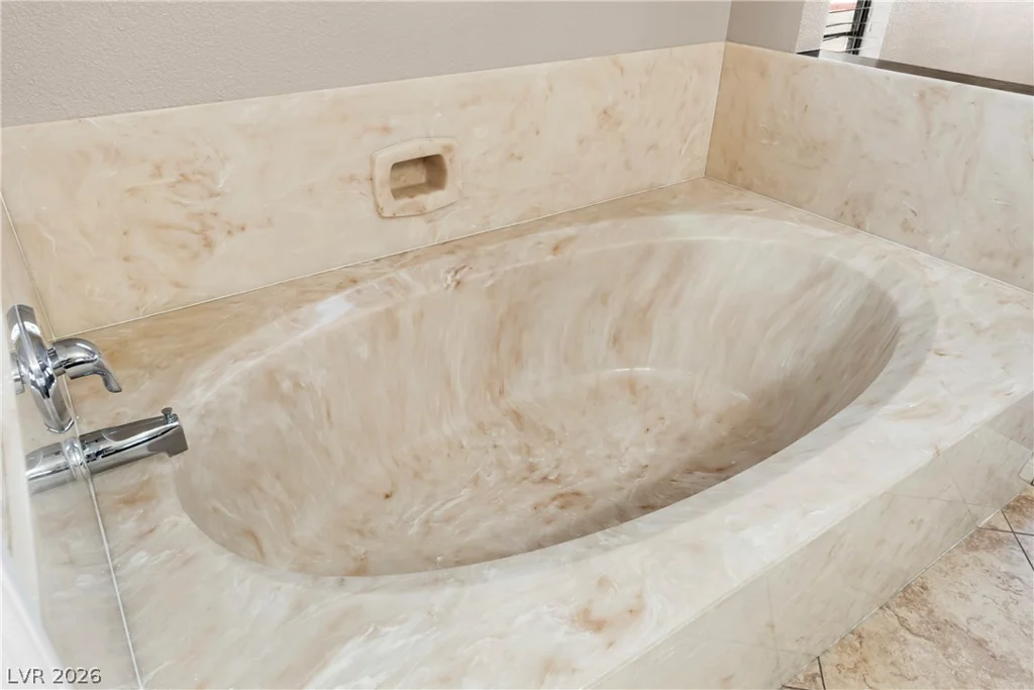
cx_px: 517
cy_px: 345
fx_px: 689
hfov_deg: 73.7
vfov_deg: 53.1
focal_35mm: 24
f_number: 8
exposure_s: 1/5
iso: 400
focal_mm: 24
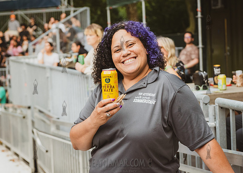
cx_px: 136
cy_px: 82
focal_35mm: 71
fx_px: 490
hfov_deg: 27.8
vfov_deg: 20.0
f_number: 4
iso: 2000
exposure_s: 1/320
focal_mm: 62
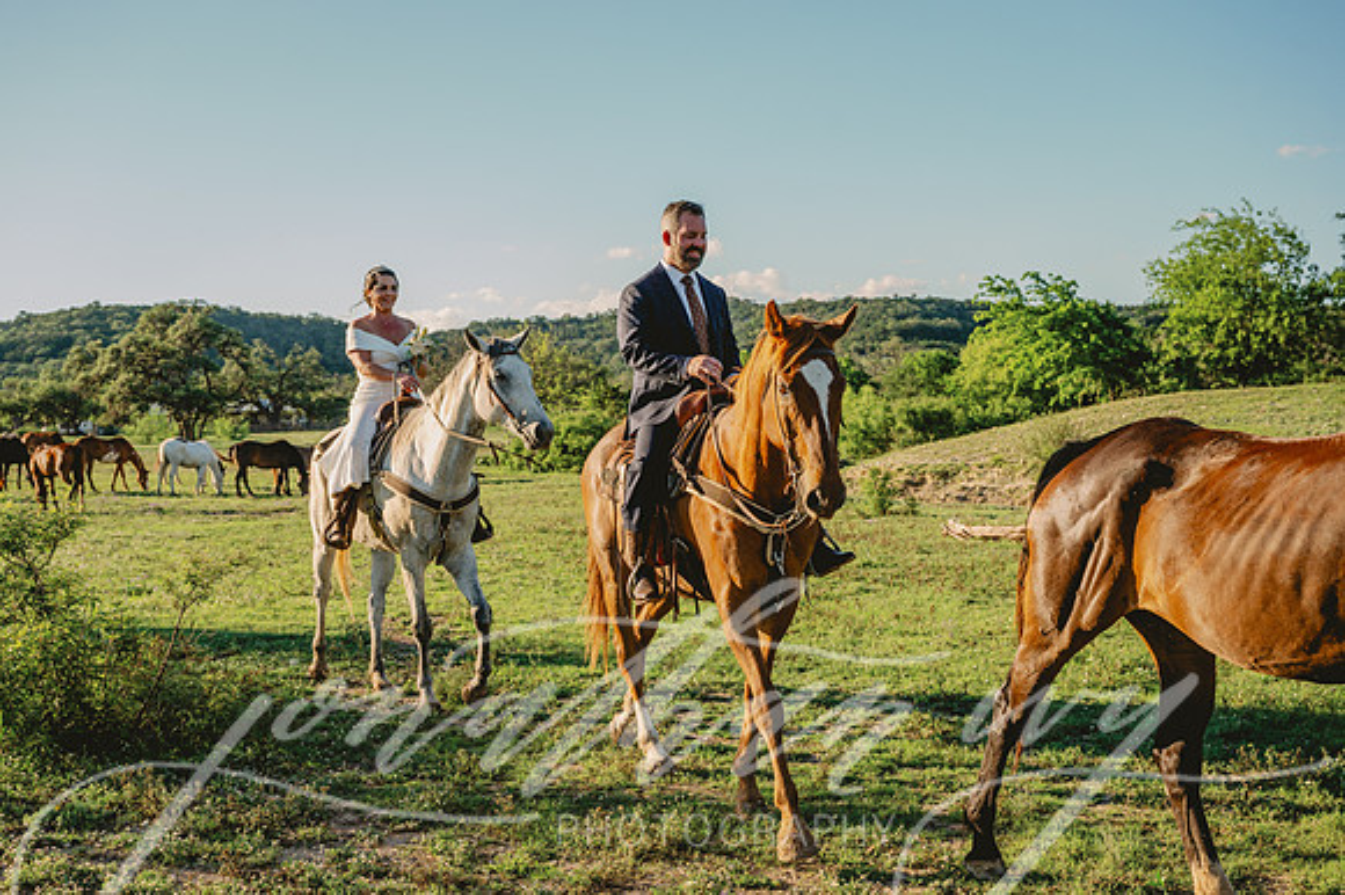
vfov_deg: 31.0
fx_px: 1614
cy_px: 445
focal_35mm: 43
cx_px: 669
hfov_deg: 45.2
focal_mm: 43
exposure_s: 1/1600
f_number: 5.6
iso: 125
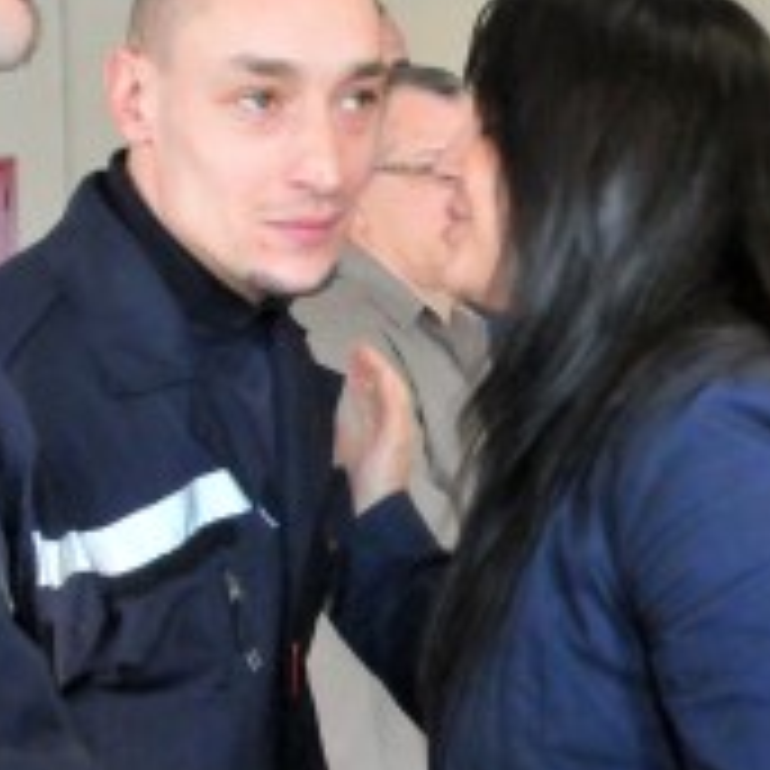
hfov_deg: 18.1
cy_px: 390
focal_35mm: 94
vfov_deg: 18.5
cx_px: 761
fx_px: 2366
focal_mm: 18
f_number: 6.3
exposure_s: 1/160
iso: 3200
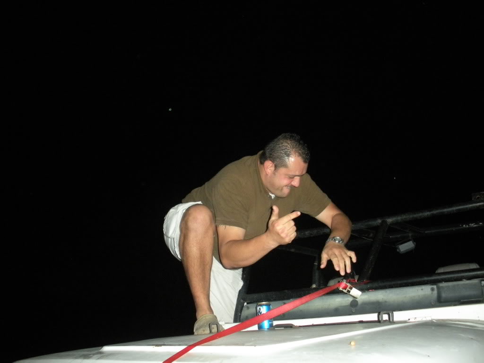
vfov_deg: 40.7
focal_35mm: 35
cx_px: 242
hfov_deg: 52.6
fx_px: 489
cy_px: 182
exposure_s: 1/60
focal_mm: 6.3
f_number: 3.5
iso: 472
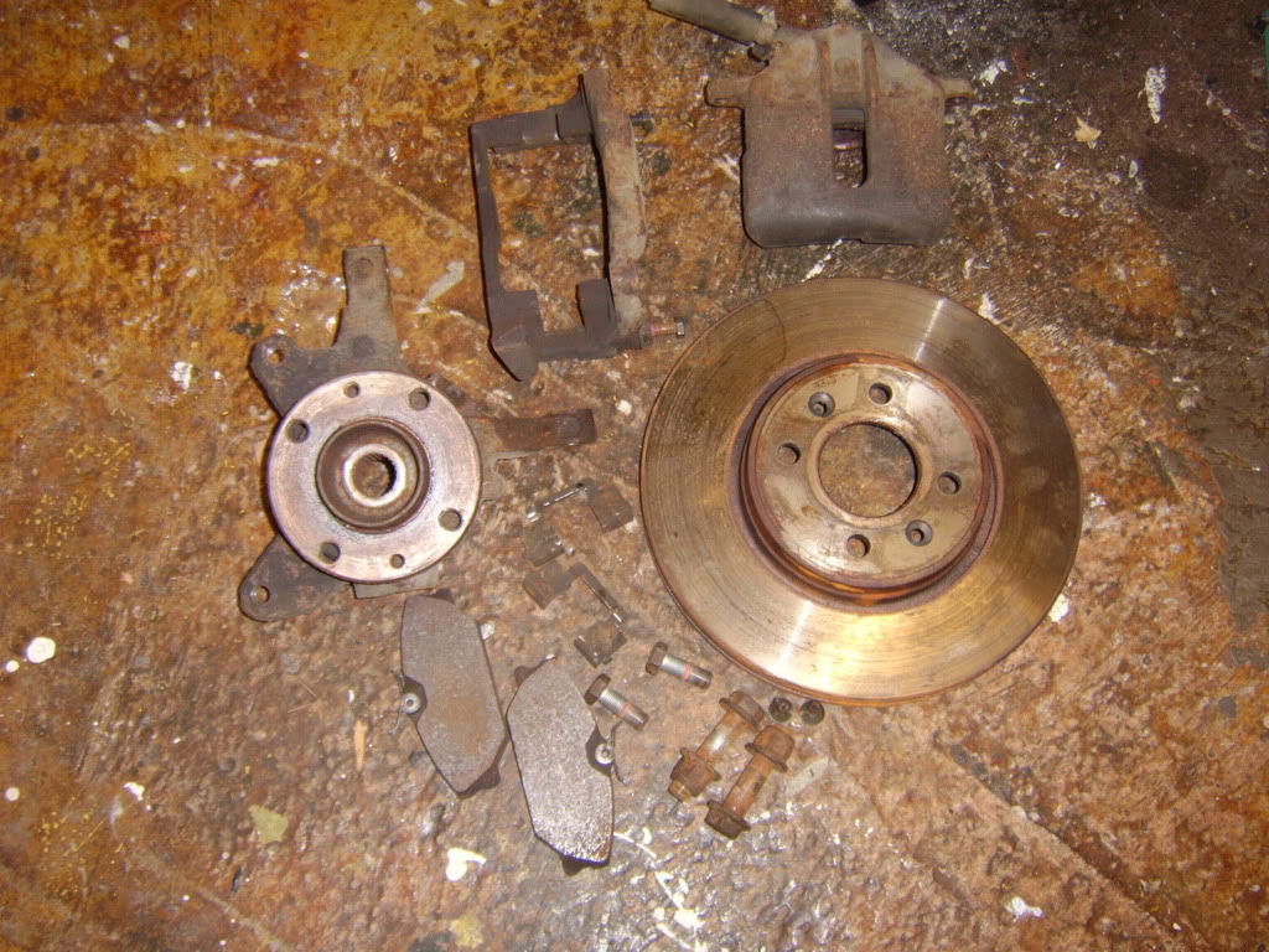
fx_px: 1136
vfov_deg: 45.4
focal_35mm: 31
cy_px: 476
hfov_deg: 58.4
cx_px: 634
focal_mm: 8.1
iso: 141
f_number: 2.7
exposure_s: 1/30
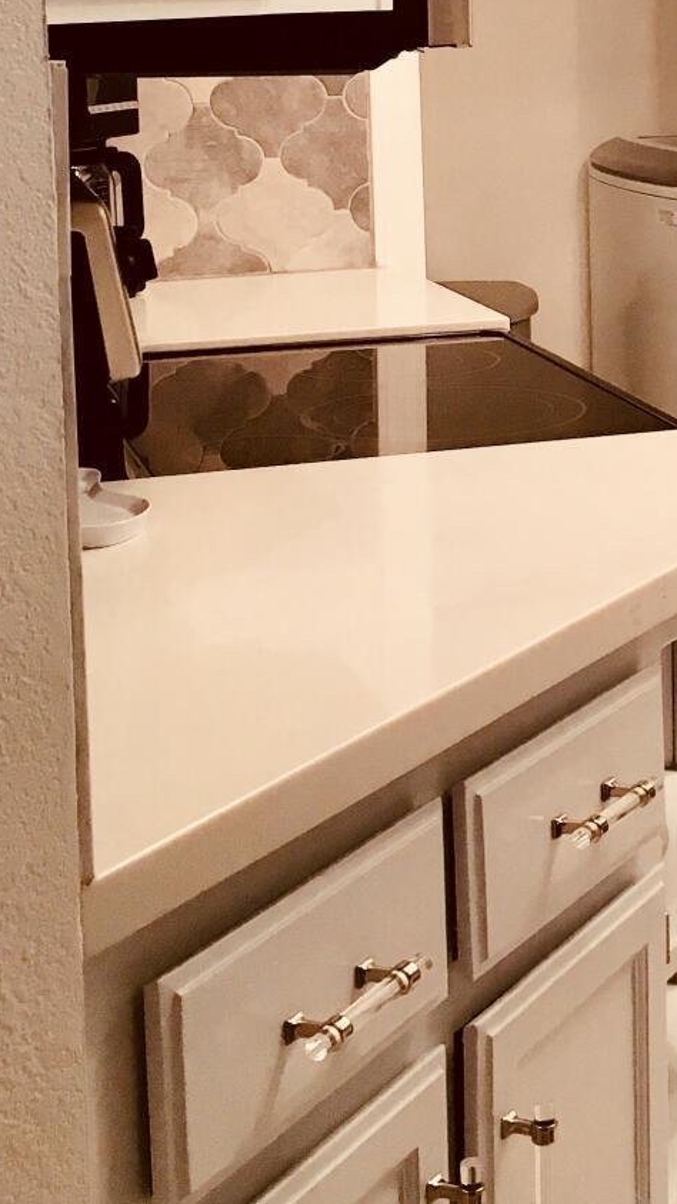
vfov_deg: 27.5
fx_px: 2394
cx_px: 870
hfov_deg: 15.4
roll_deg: +1.1
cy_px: 199
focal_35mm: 75
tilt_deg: -6.2
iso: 50
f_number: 2.2
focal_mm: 4.15
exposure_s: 1/30
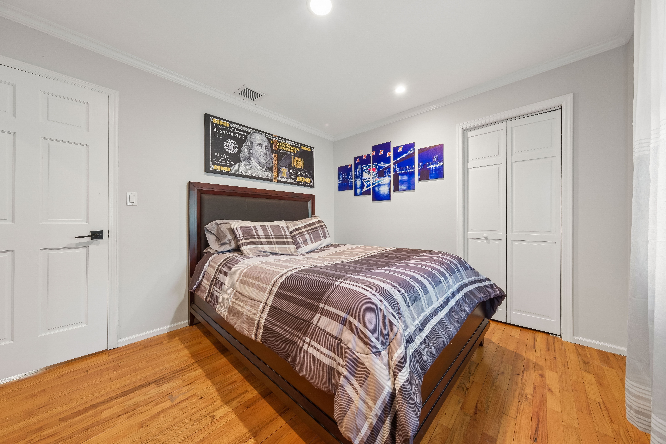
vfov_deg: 90.0
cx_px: 333
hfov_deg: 112.6
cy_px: 222
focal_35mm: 12
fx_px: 222
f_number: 8
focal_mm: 8
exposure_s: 1/3.33
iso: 200
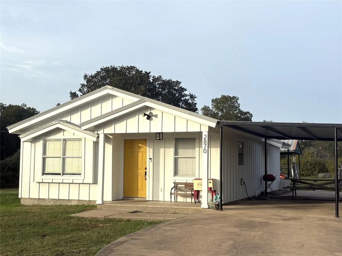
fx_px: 474
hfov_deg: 39.7
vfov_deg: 30.3
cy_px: 128
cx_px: 171
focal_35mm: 48
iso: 50
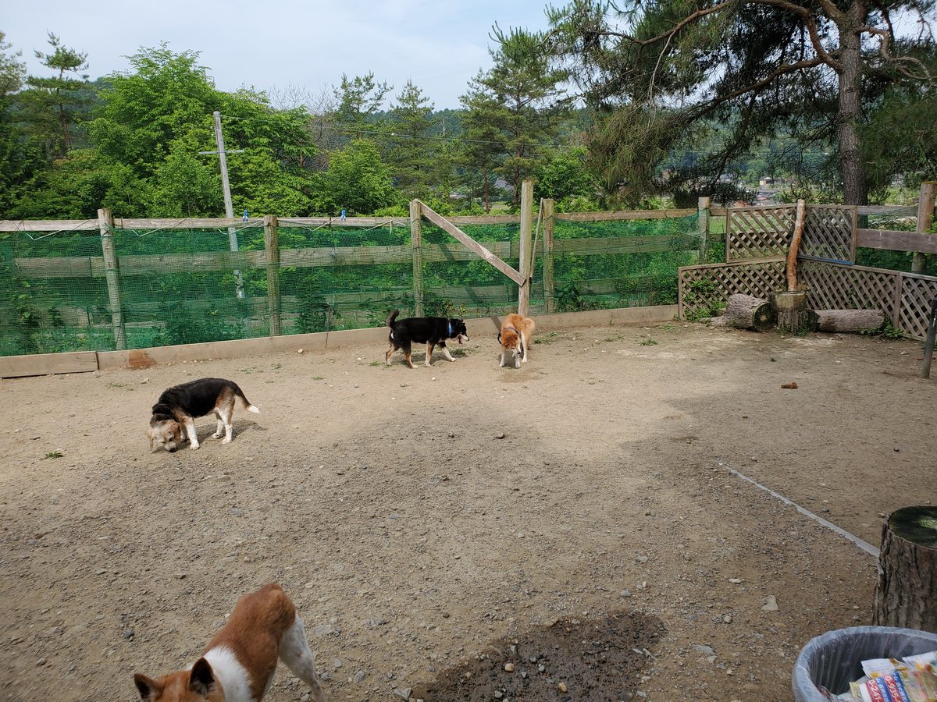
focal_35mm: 26
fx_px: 704
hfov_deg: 67.3
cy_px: 351
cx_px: 468
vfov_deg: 53.1
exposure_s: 1/924
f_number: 2.4
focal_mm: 4.3
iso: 50
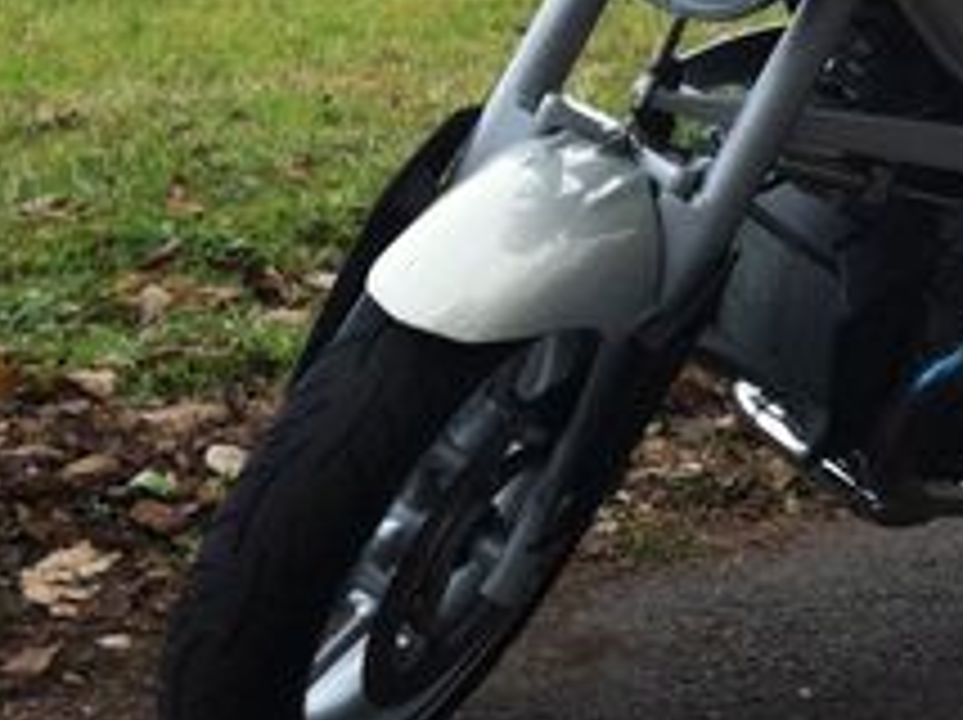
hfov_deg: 14.1
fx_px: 3640
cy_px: 32
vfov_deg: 11.2
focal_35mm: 131
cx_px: 1462
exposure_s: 1/120
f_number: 2.8
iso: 100
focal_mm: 3.85
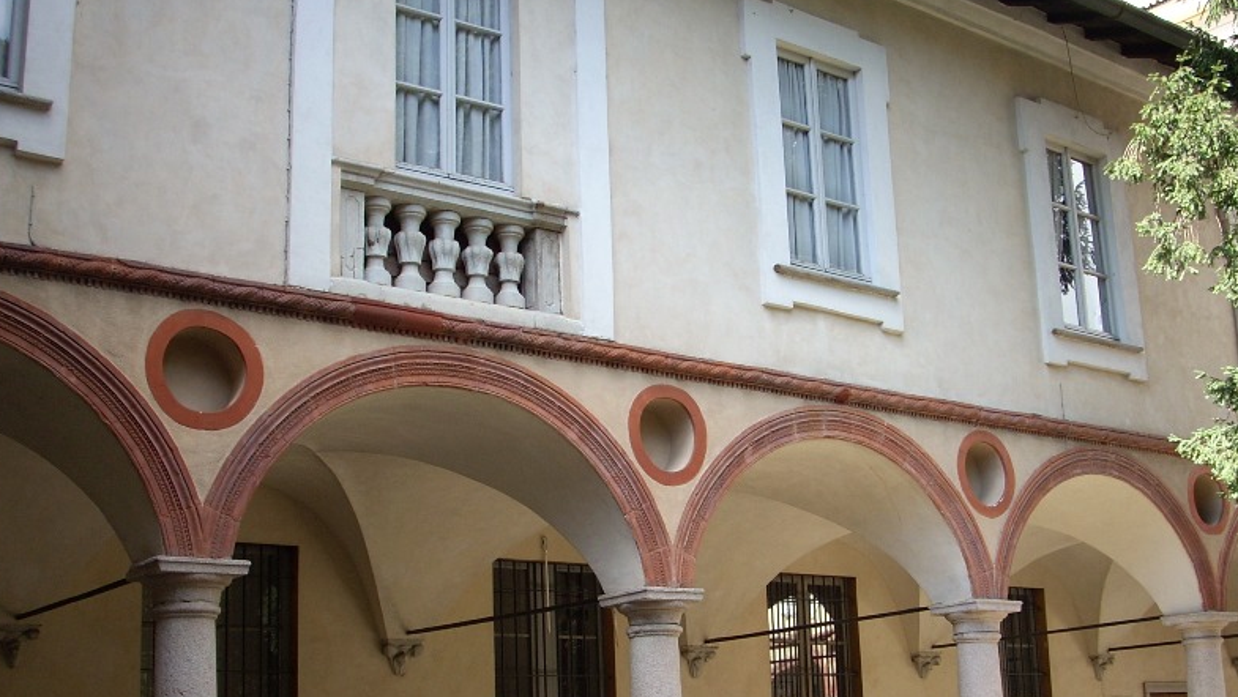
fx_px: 1510
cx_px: 658
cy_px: 437
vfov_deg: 25.9
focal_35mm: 46
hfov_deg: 44.5
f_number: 2.8
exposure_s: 1/125
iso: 64
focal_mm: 6.2
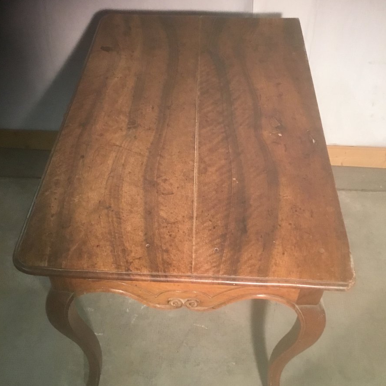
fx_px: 467
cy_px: 193
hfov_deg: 44.9
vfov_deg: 44.9
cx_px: 192
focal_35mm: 37
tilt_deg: -46.5
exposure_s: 1/33
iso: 250
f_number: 2.4
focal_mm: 3.3
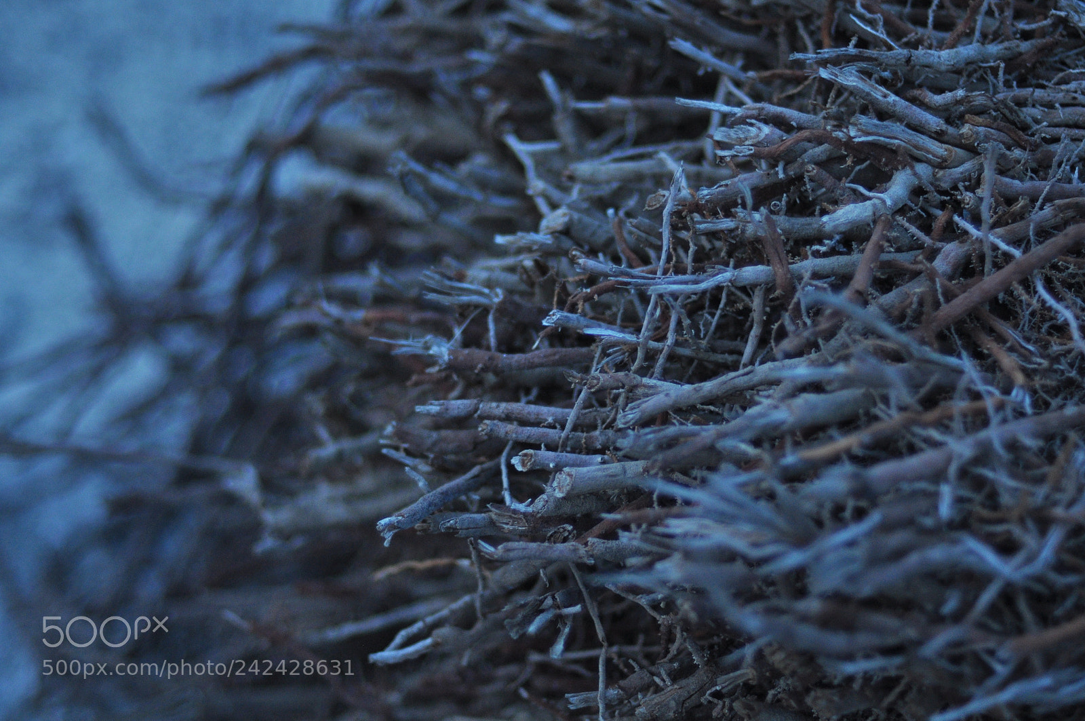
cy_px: 360
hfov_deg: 27.0
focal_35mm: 75
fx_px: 2258
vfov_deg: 18.1
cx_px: 542
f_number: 1.4
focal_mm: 50
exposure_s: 1/25
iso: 640
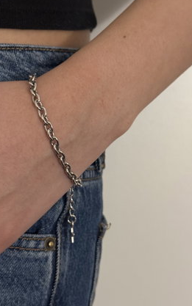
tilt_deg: -7.0
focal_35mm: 65
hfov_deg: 19.9
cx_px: 56
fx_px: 544
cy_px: 138
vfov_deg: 31.5
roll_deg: -0.8
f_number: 1.78
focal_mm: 6.76
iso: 400
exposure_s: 1/33
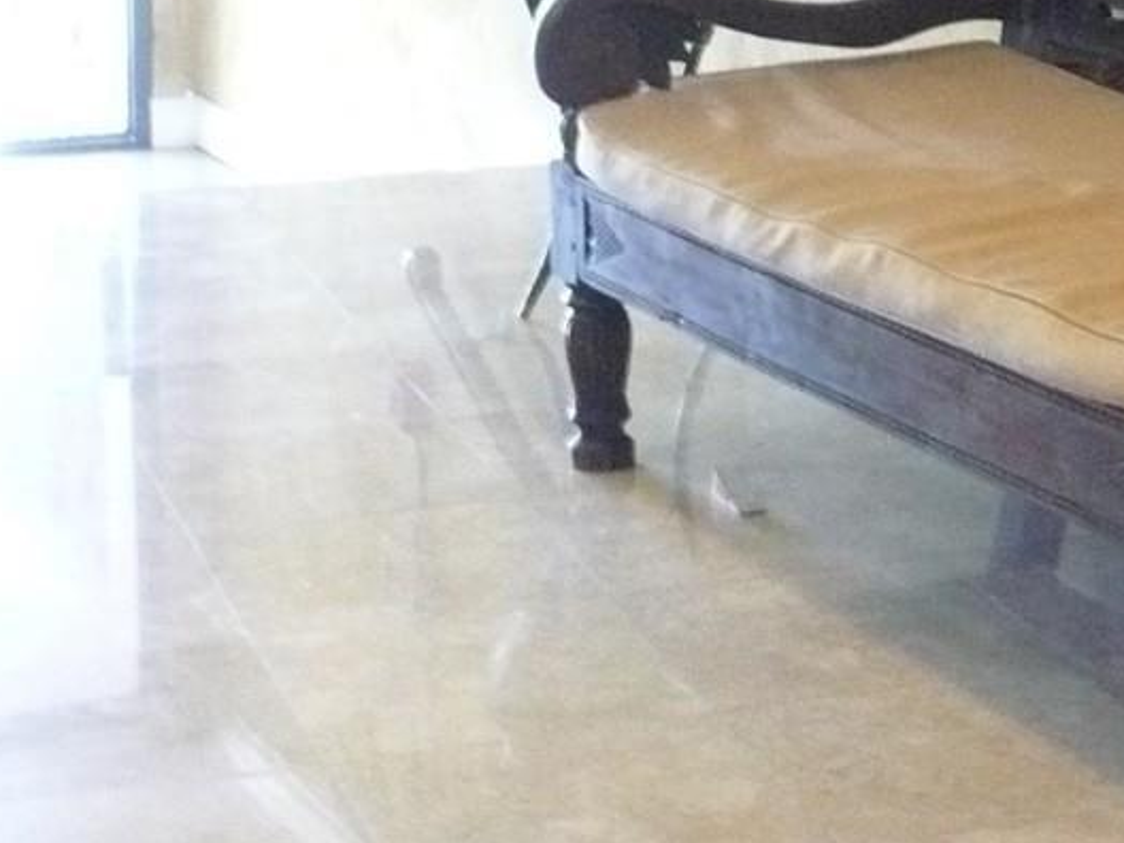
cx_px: 1279
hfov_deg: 17.8
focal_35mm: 106
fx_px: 3442
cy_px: -119
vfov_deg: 13.6
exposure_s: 1/8
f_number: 2.8
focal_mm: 5.8
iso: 320
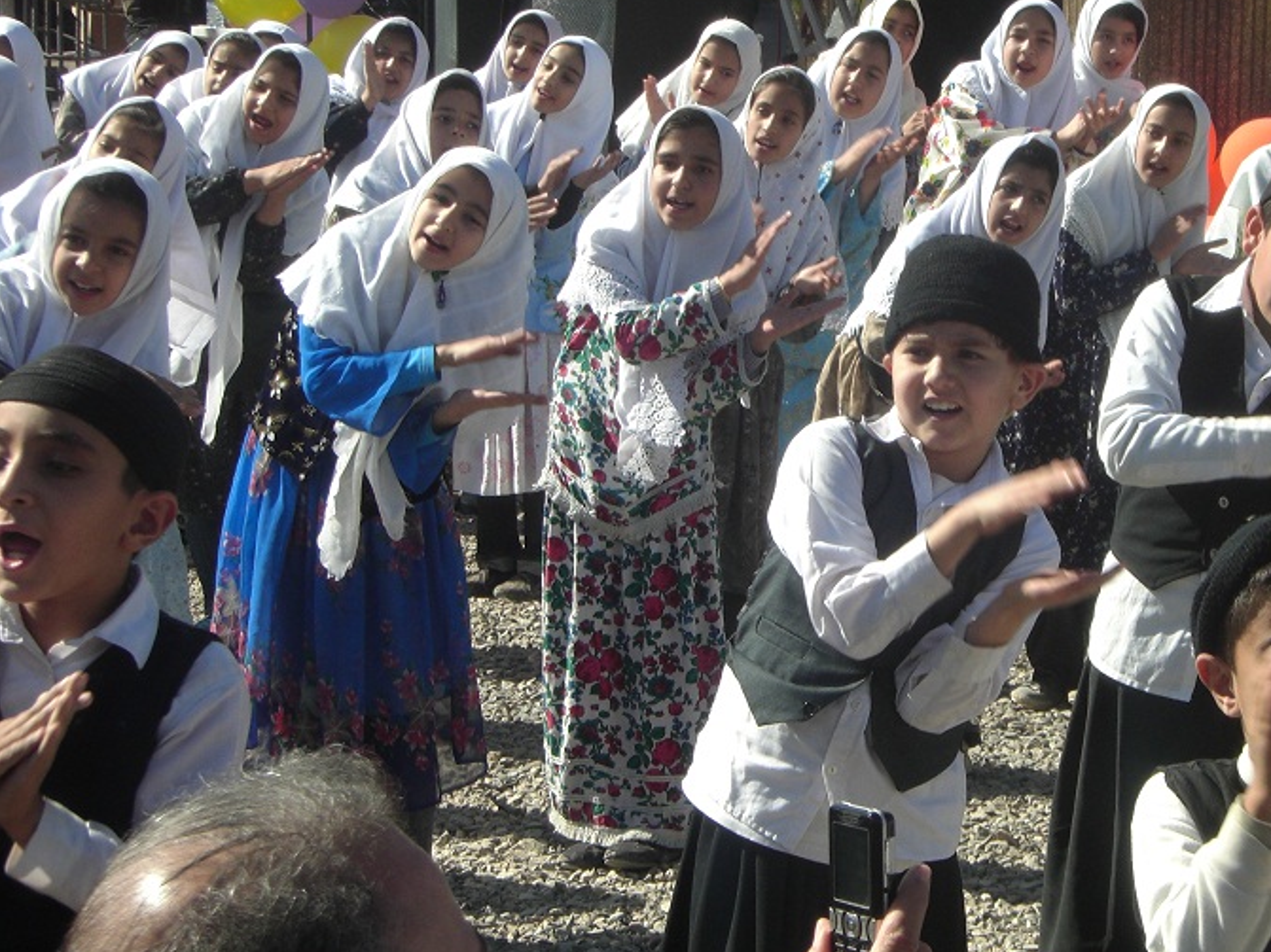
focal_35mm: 130
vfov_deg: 11.4
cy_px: 425
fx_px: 4772
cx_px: 926
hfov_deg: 15.1
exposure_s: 1/200
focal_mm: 14.7
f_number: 5.6
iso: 50
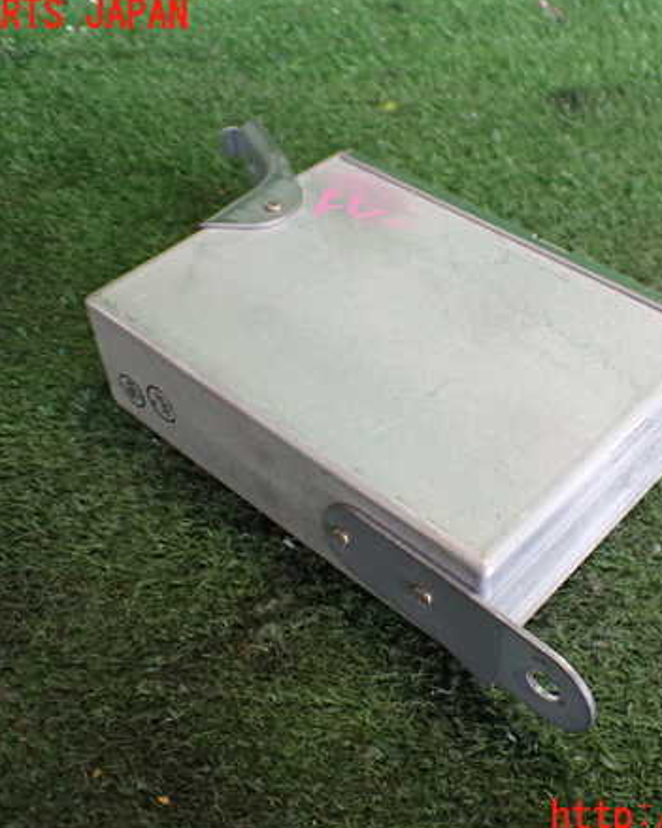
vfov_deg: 45.8
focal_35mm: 40
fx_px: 980
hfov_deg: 37.1
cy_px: 417
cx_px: 411
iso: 500
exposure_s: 1/125
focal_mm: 5.4
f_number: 2.3
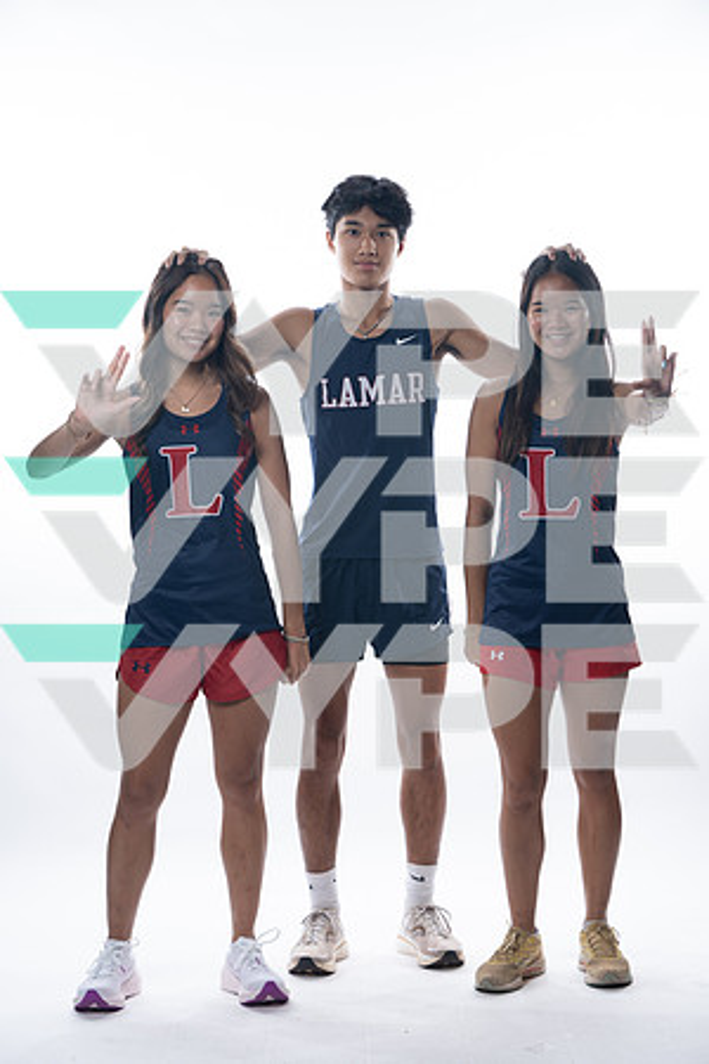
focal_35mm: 82
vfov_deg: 24.8
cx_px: 354
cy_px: 532
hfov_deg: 16.7
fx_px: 2422
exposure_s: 1/250
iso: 200
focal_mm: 82
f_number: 5.6
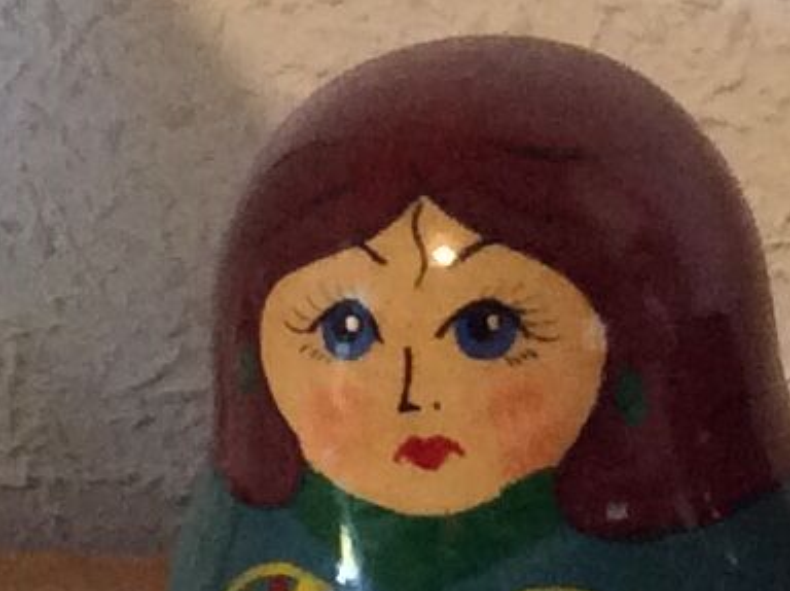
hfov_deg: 9.2
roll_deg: +4.7
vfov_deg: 6.9
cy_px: 212
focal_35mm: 216
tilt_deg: -19.7
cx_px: 576
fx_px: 4923
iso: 160
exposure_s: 1/25
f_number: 2.4
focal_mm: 3.3
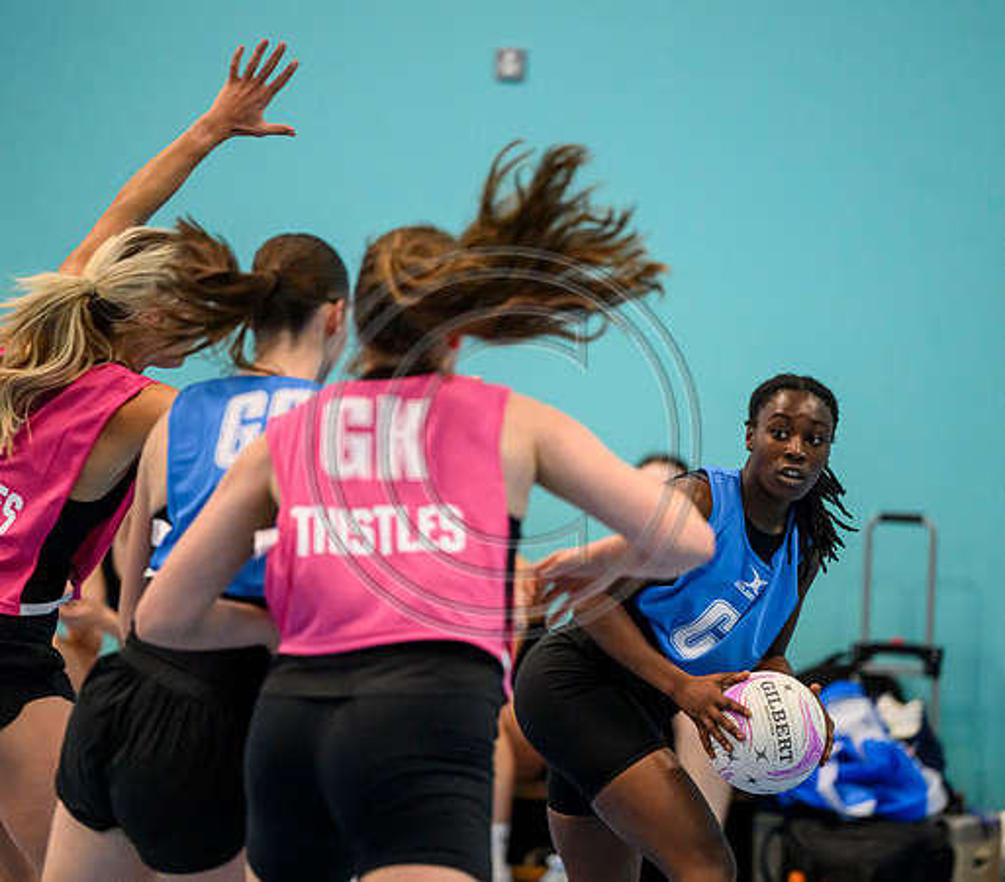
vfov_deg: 6.9
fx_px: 7345
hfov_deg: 7.8
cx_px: 661
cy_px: 441
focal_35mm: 238
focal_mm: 200
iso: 8000
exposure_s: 1/1000
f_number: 2.8
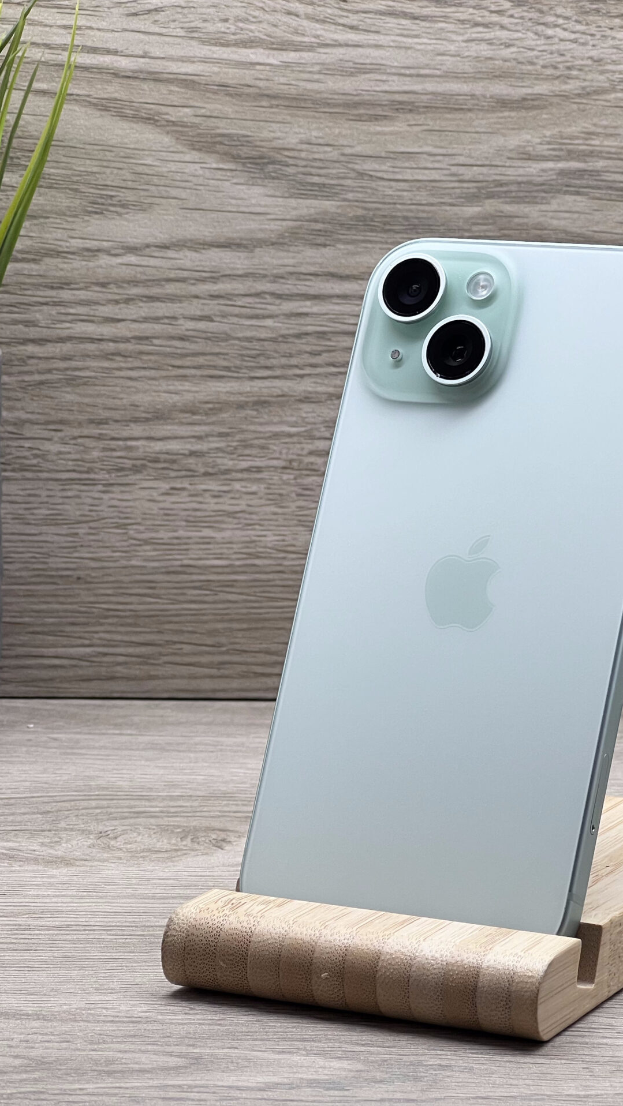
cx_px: 504
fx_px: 3288
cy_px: 553
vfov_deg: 19.1
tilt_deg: -8.4
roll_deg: +0.3
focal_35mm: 112
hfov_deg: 10.8
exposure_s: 1/100
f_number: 2.8
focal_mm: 9
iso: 64
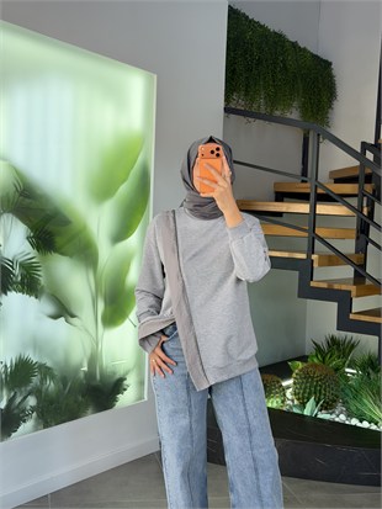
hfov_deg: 30.3
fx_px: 706
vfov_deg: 39.6
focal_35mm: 48
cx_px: 191
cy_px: 254
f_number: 1.78
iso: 64
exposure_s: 1/170
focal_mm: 6.76
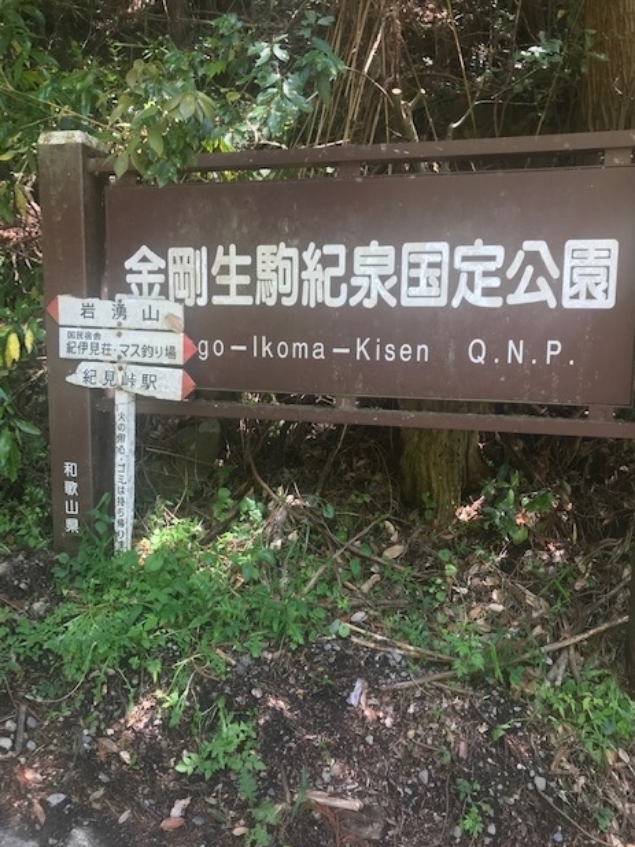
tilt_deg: -3.9
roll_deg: -1.1
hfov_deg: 48.2
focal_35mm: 29
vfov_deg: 61.7
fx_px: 710
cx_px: 320
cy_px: 424
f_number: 1.8
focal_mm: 3.99
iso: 25
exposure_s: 1/40
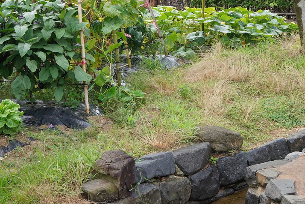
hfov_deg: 20.5
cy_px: -43
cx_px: 259
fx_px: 830
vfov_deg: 13.6
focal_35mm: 98
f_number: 8
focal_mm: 35
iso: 200
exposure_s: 1/80
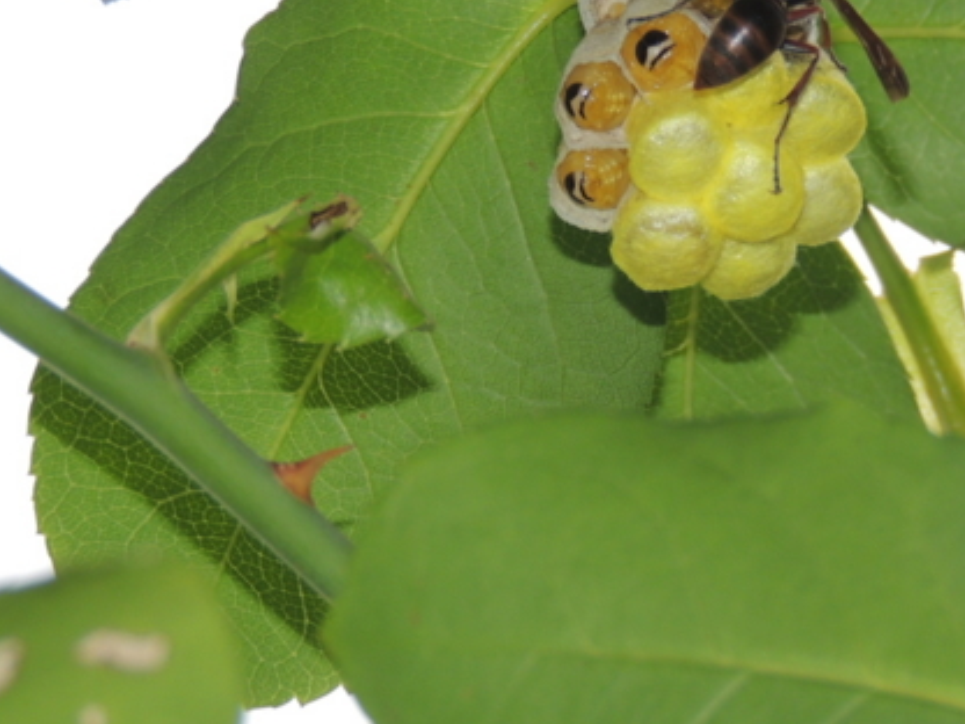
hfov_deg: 6.1
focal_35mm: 327
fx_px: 9116
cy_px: 462
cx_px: 501
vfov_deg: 4.5
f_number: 4.5
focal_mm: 30.3
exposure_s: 1/160
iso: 125
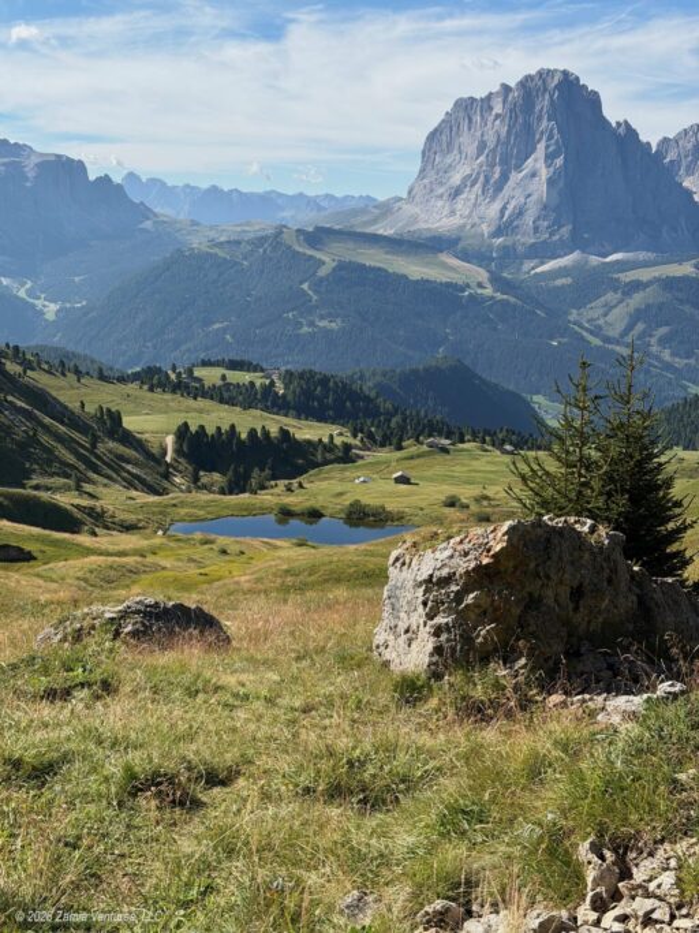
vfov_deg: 39.7
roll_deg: -0.1
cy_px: 466
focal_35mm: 48
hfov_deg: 30.3
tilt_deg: -10.9
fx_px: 1293
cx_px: 350
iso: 64
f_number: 1.78
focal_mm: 6.76
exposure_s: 1/3534
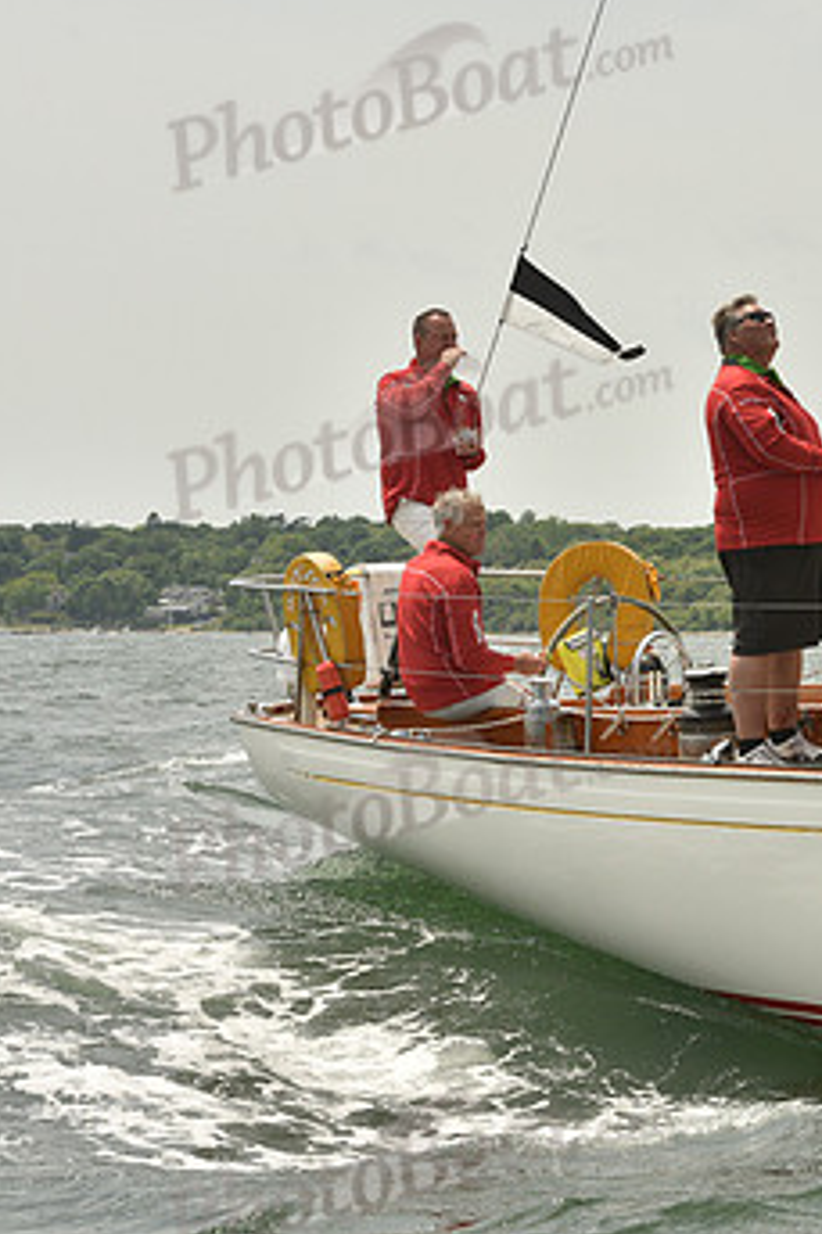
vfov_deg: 17.4
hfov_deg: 11.5
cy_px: 565
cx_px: 861
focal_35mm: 118
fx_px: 4045
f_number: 11
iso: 400
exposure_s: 1/1000
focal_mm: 70
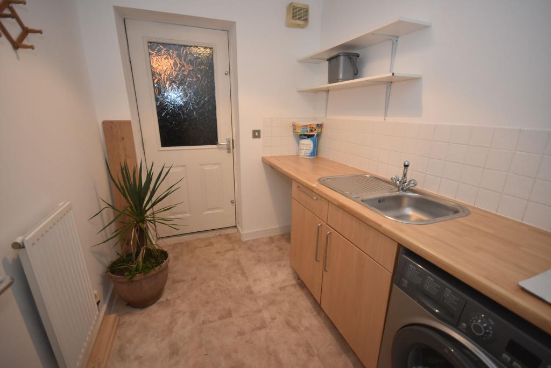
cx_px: 276
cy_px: 184
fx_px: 230
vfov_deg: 77.4
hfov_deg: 100.4
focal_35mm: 15
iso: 800
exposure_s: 1/60
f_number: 4
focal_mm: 10
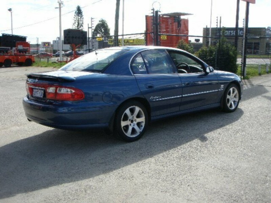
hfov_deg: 49.0
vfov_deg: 37.7
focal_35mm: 38
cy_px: 102
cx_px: 136
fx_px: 297
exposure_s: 1/200
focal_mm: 6.7
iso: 50
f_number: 4.5
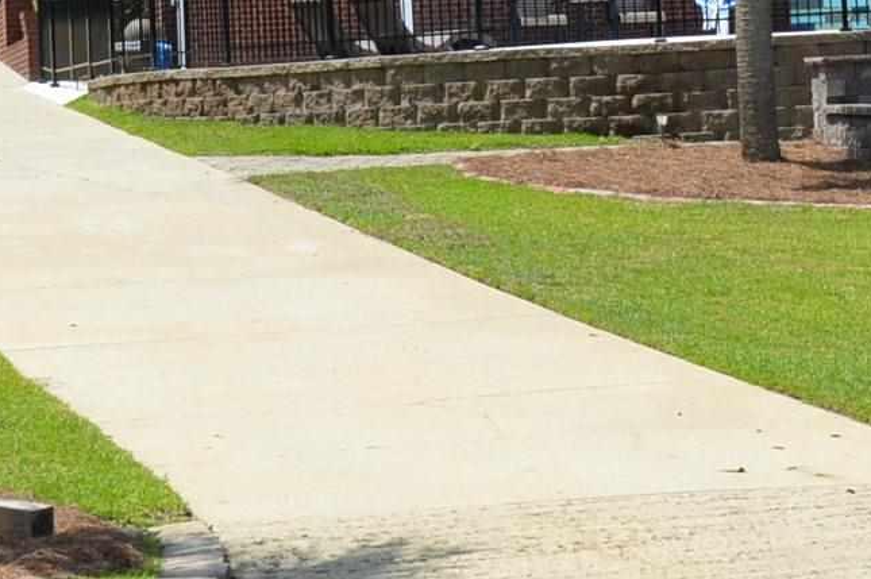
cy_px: 30
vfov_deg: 8.1
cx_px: 964
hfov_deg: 12.0
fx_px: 4061
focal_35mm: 168
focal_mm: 24
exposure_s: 1/250
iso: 100
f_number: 8
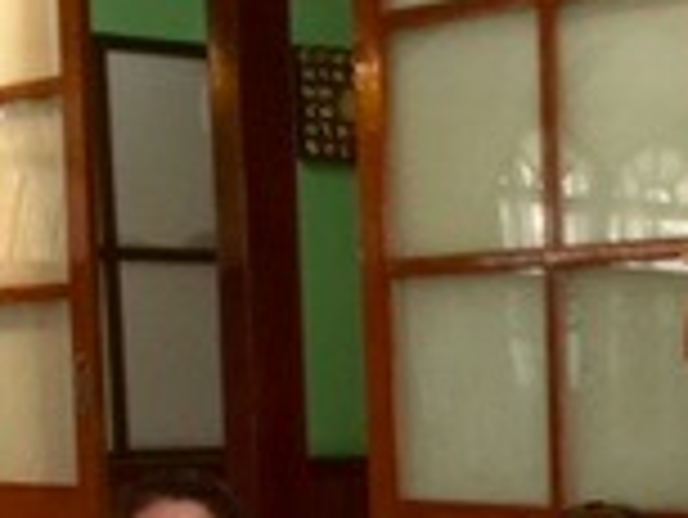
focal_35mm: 121
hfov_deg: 15.1
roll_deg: +0.0
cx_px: 1030
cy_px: 631
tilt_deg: -3.8
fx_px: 2407
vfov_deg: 12.0
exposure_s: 1/17
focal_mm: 4.15
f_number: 2.2
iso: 80
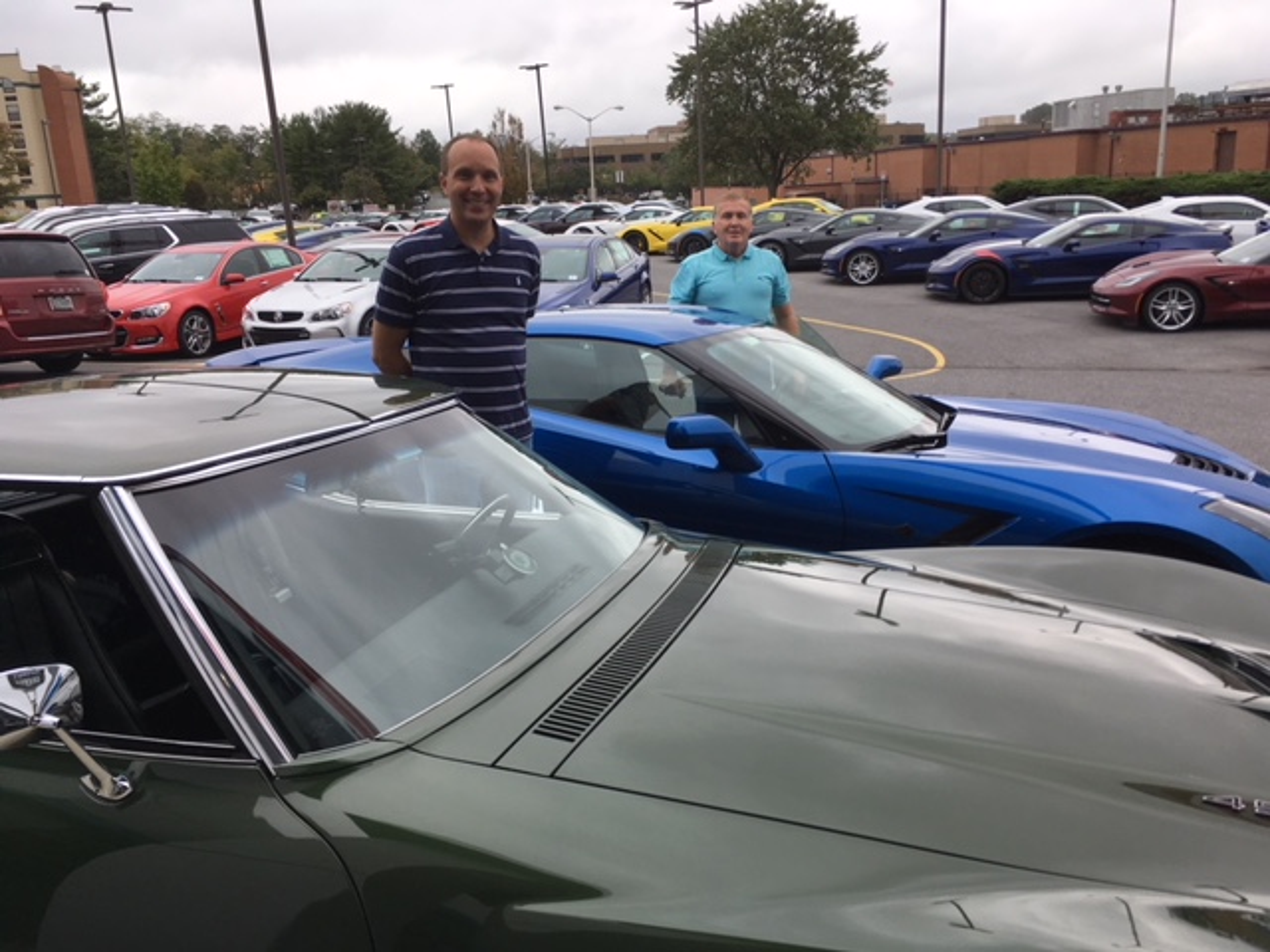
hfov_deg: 61.7
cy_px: 476
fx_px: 1064
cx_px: 635
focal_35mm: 29
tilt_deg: -13.8
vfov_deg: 48.2
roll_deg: +2.5
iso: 25
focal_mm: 4.15
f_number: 2.2
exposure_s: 1/582
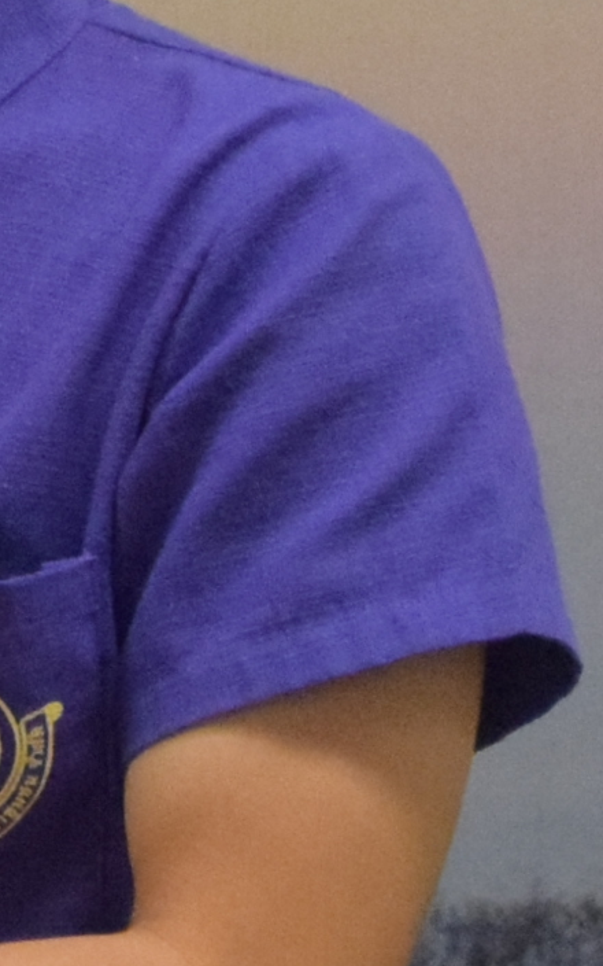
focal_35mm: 469
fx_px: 12332
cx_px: -1228
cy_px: 226
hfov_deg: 2.8
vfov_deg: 4.5
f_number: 4.8
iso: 4000
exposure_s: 1/250
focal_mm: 48
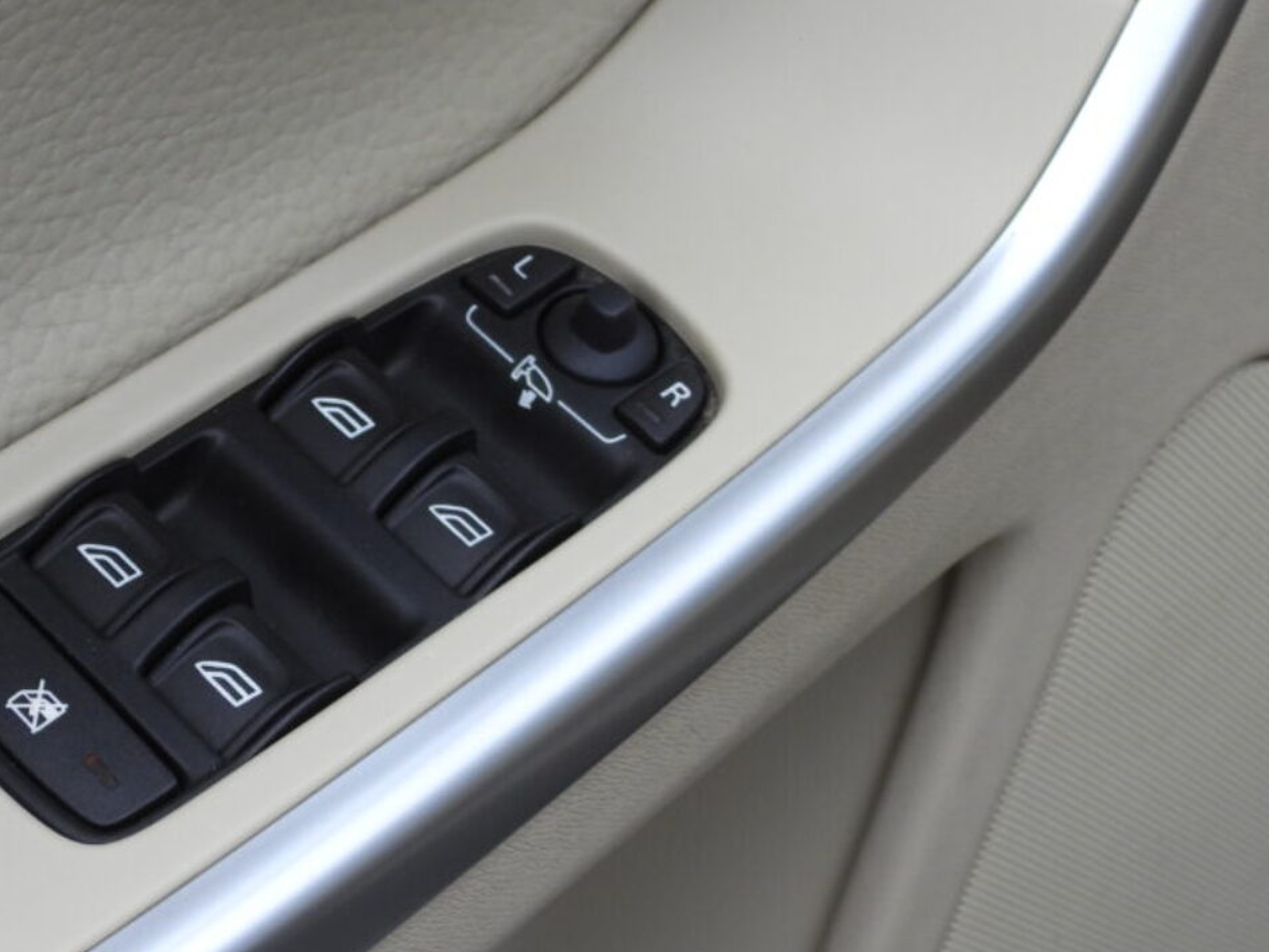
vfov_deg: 17.3
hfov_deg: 22.9
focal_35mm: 85
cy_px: 260
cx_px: 364
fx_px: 3117
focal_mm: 9
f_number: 3.2
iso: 100
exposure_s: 1/400
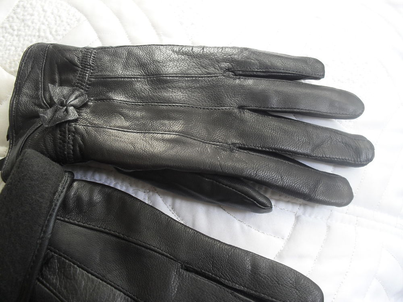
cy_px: 151
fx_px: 407
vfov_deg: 40.7
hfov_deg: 52.6
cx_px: 202
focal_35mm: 35
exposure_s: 1/30
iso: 100
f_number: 3.2
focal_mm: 6.3
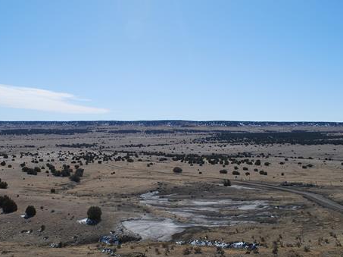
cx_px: 134
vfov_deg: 29.6
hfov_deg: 38.7
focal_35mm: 49
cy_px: 149
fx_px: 485
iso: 125
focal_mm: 24
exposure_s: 1/250
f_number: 10
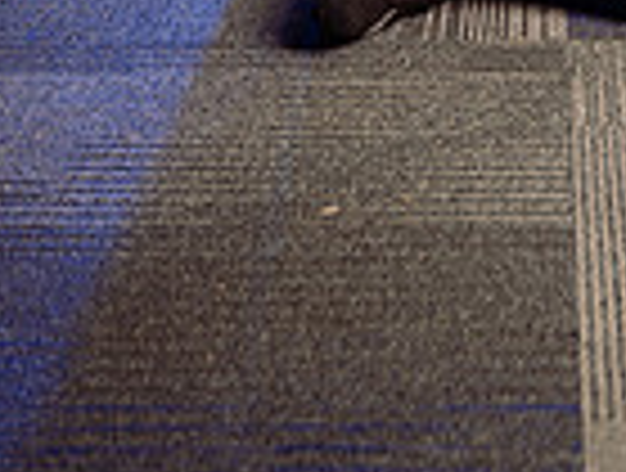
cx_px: 590
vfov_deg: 13.6
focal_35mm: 90
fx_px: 1632
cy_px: -526
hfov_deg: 21.1
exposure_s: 1/250
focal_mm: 29
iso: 500
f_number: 2.8
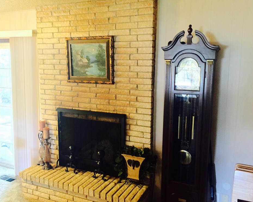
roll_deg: -2.4
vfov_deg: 47.1
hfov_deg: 57.2
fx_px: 232
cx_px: 131
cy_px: 102
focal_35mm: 31
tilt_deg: -8.0
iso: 320
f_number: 2.2
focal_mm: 4.15
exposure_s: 1/15
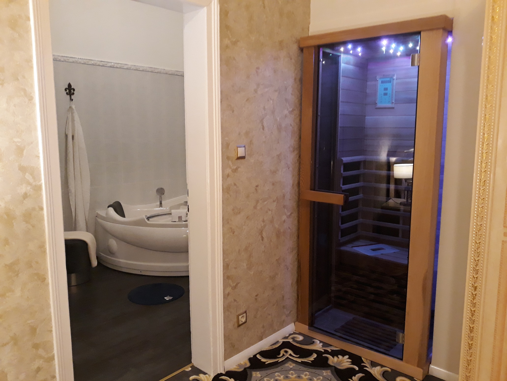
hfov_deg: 65.3
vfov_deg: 51.4
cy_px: 190
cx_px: 254
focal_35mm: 27
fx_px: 395
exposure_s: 1/25
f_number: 1.7
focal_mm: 3.71
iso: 320
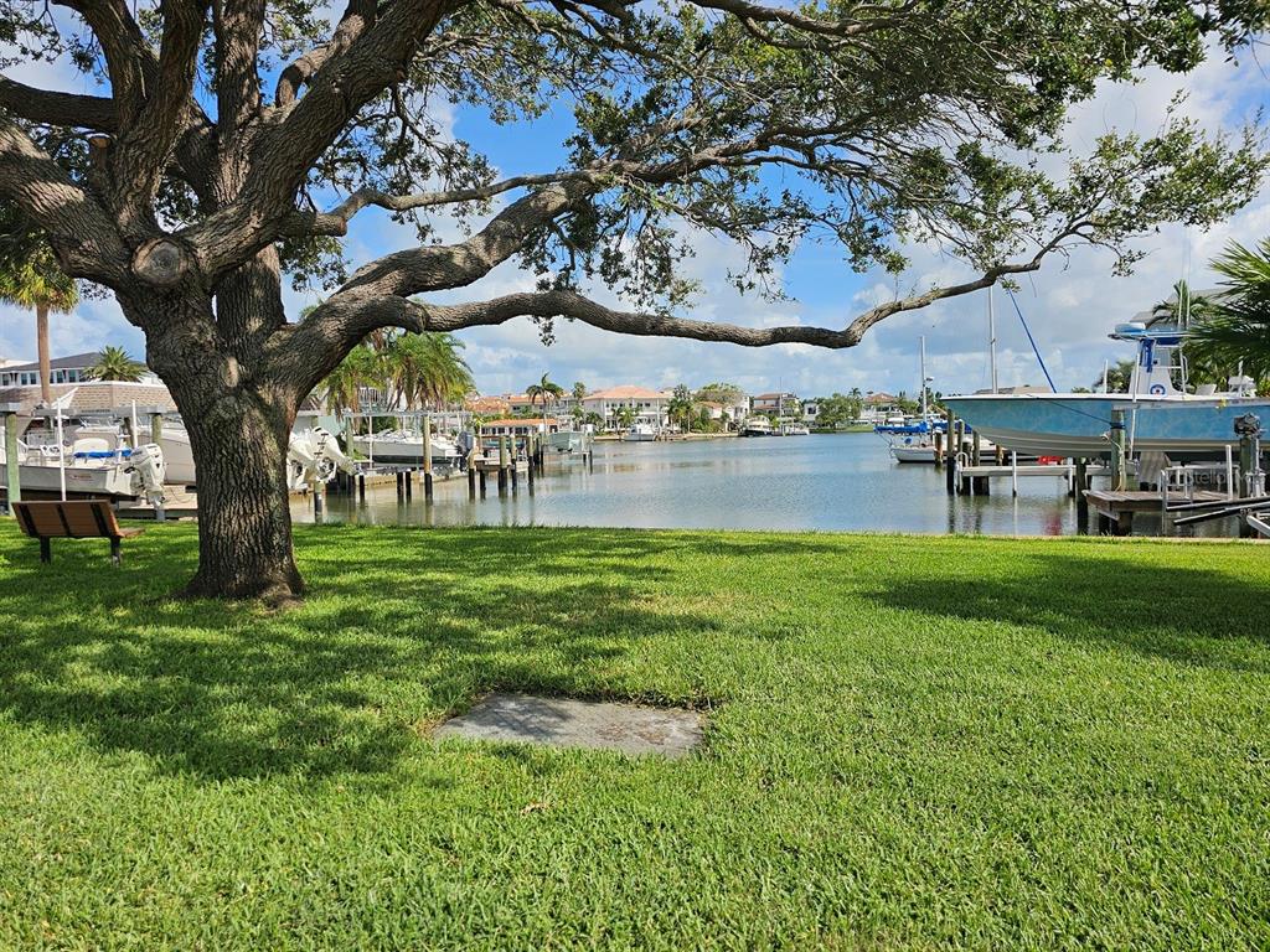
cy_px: 476
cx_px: 635
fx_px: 844
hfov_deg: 73.9
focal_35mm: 23
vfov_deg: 58.9
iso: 10
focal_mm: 6.3
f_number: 1.7
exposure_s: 1/1076
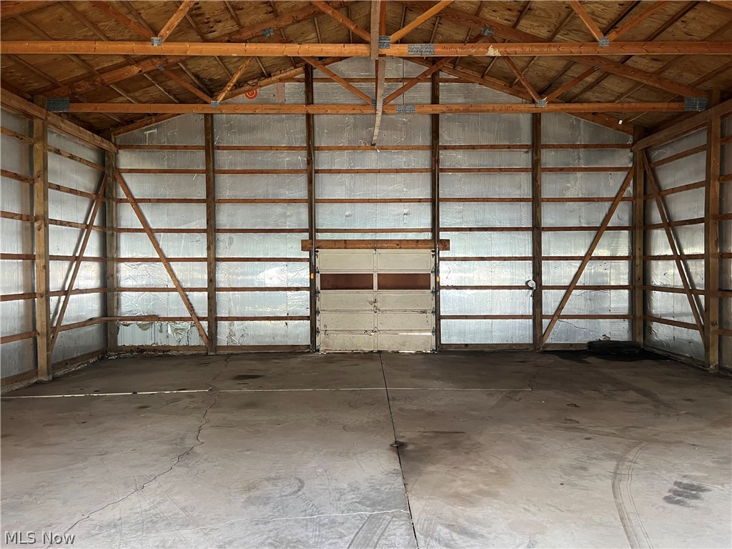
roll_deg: +0.5
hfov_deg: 67.3
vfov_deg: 53.1
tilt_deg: -0.1
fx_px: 550
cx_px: 366
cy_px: 274
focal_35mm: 26
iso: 200
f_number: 1.5
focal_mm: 5.7
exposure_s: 1/60
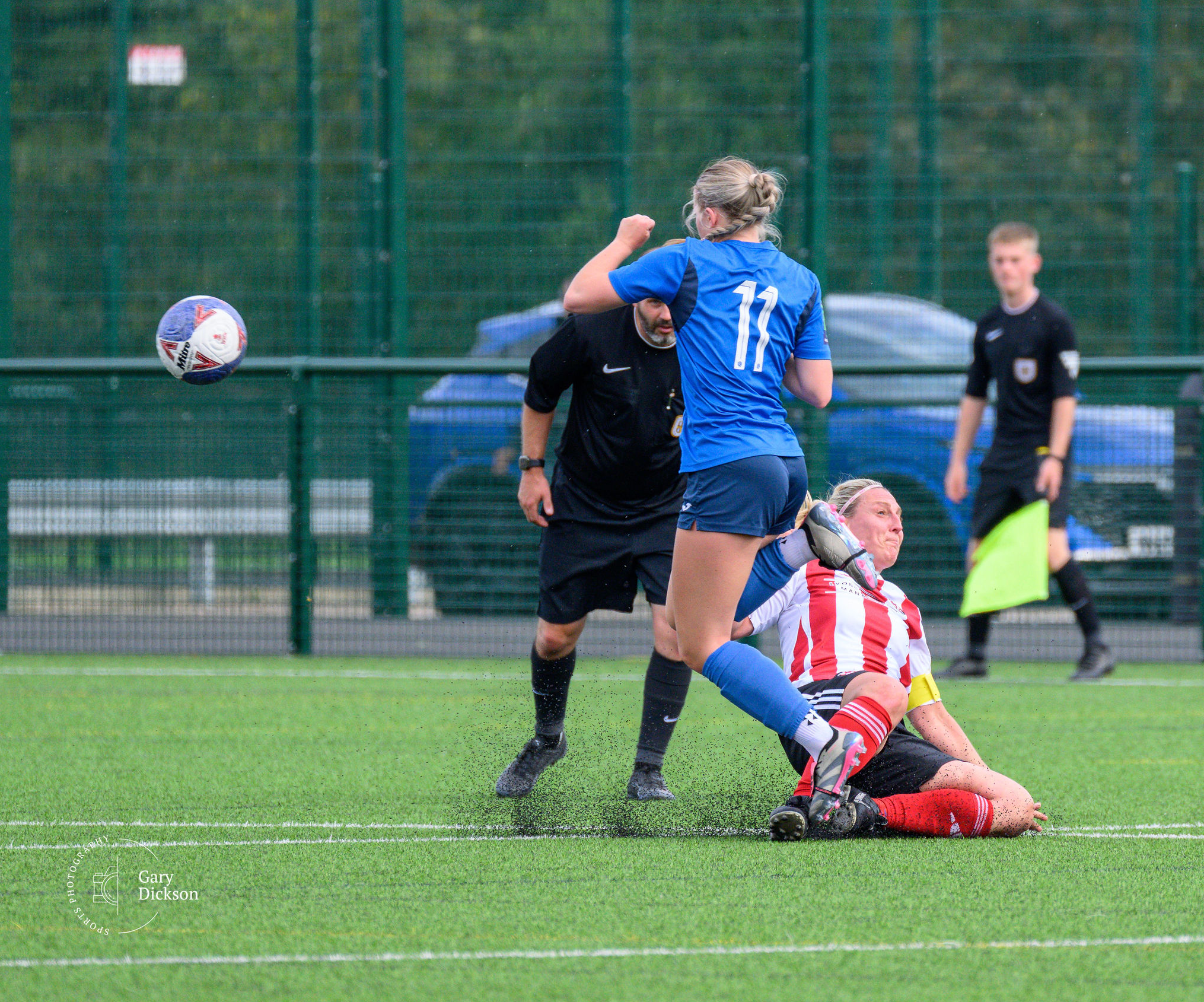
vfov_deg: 2.4
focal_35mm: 649
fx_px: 23492
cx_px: 860
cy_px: 387
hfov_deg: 2.9
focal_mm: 320
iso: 1100
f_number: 5.3
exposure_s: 1/1600
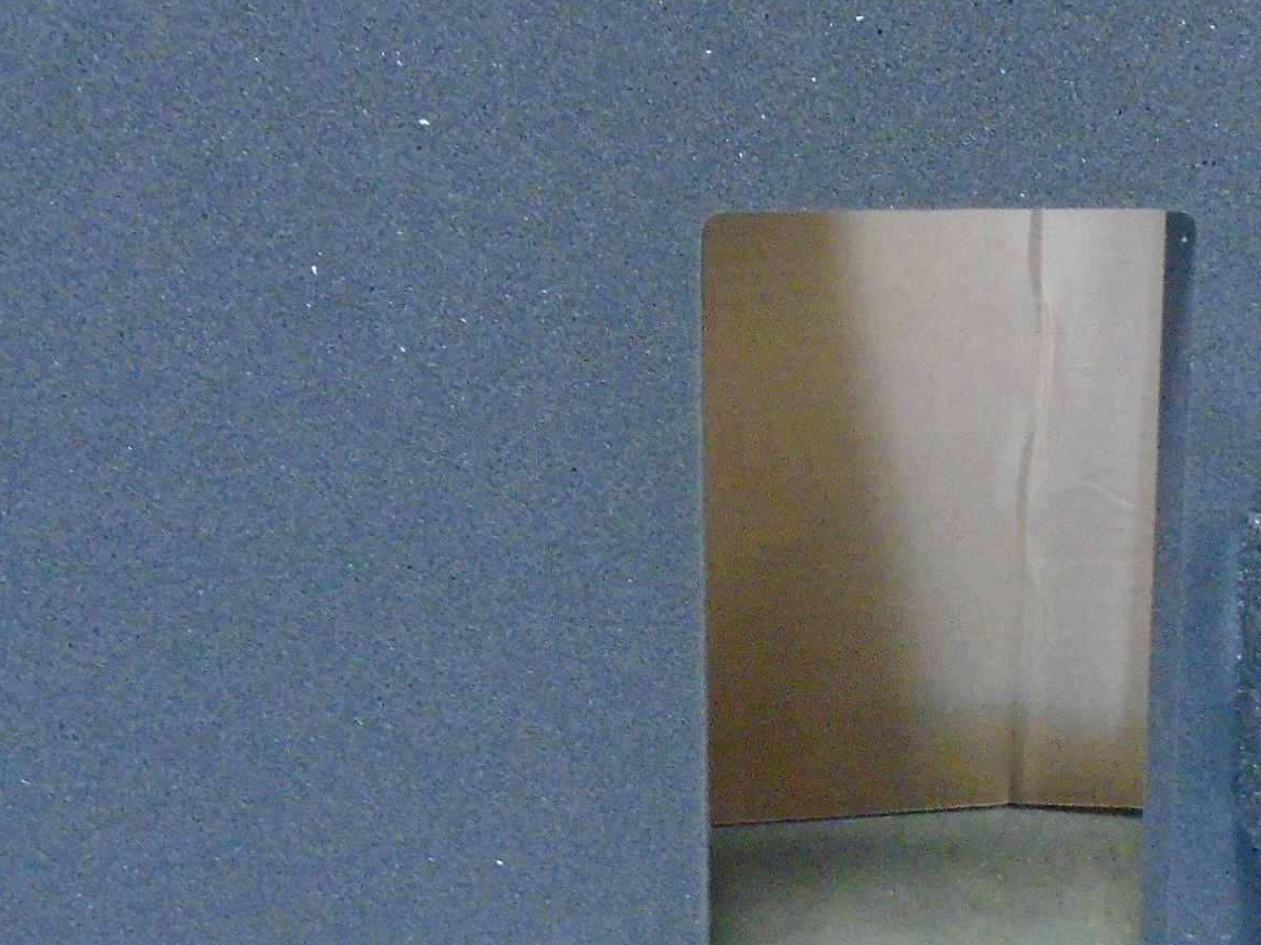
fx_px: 2112
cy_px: 514
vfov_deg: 25.2
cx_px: 752
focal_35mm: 58
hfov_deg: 33.1
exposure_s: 1/40
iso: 800
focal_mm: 4.6
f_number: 3.2
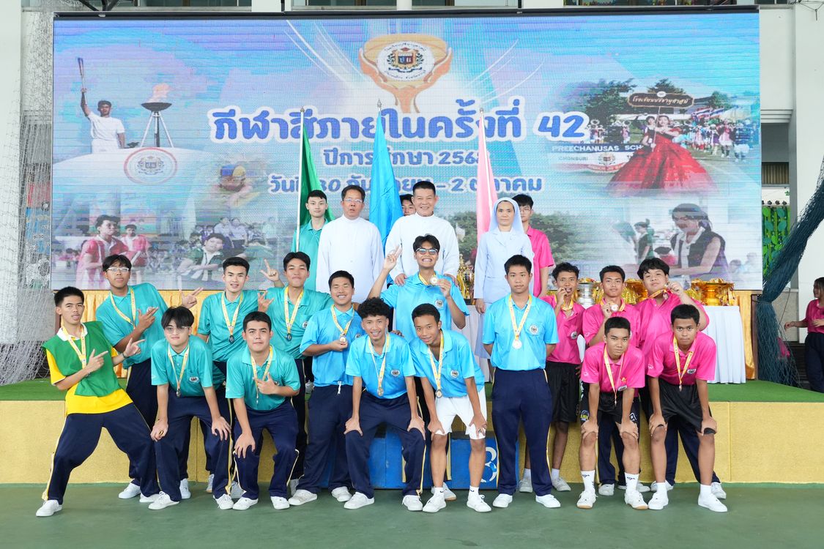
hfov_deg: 47.9
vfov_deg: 33.0
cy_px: 274
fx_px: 927
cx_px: 412
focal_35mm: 40
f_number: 5.6
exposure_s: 1/500
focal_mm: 27
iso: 3200
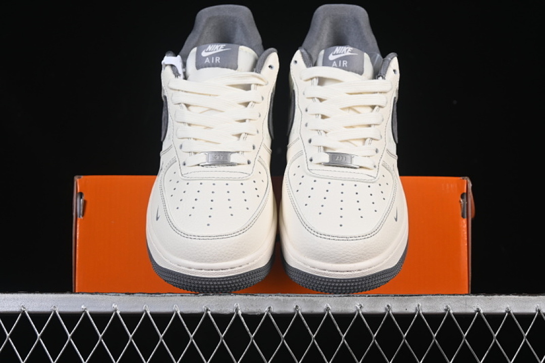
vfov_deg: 18.2
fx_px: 1135
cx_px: 272
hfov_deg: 27.0
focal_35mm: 75
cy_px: 182
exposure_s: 1/80
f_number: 8
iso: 160
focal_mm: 50
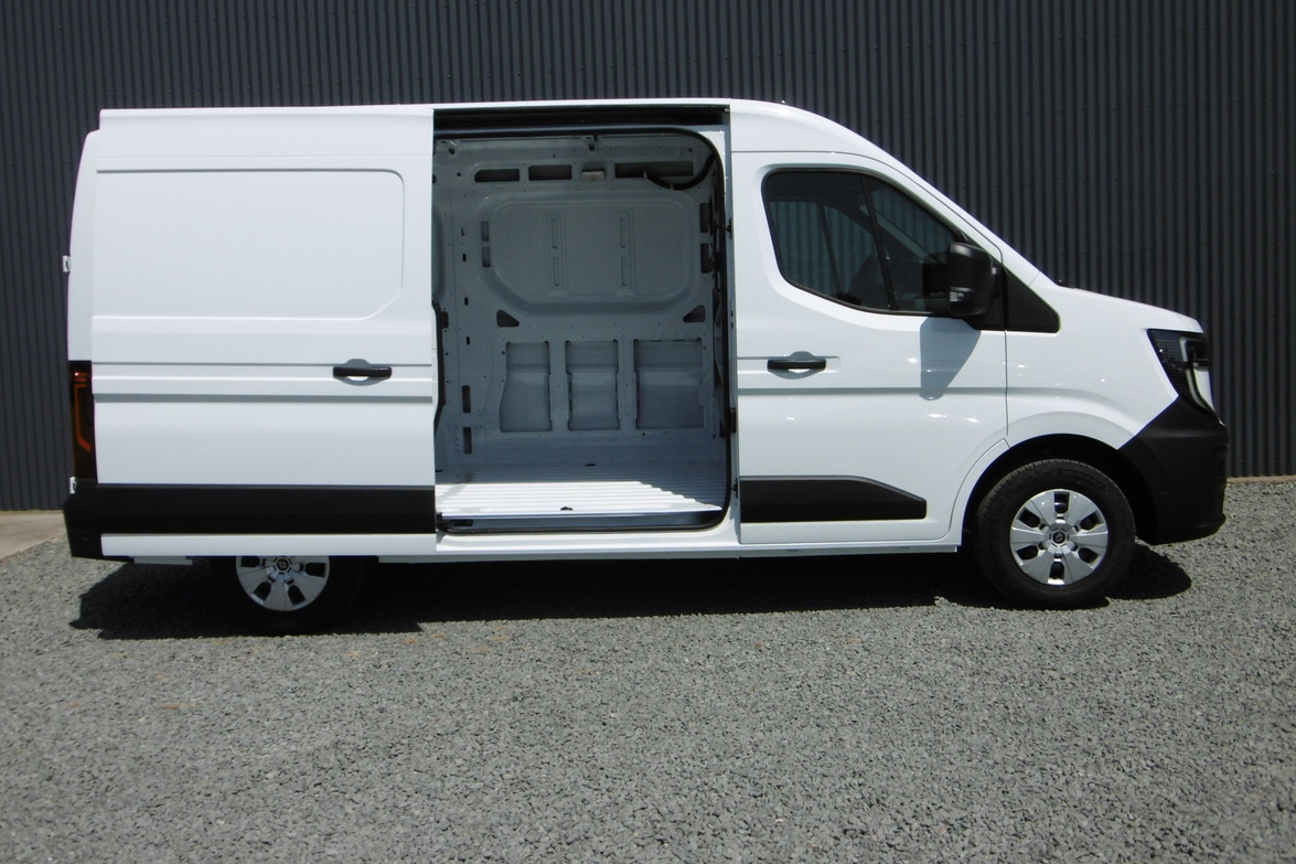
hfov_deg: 55.8
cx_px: 638
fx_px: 1224
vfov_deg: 38.8
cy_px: 383
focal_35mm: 34
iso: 100
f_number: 8.8
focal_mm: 5.8
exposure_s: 1/400
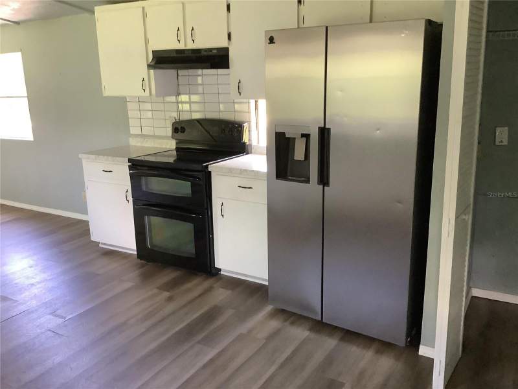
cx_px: 259
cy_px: 194
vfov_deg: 45.4
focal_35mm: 31
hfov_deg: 58.4
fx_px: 464
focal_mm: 3.3
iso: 320
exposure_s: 1/60
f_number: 2.4
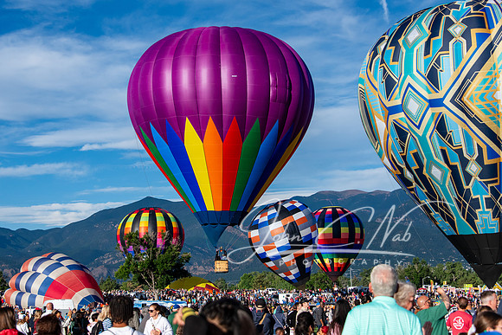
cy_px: 160
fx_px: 957
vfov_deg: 19.9
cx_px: 224
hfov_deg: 29.4
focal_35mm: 69
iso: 400
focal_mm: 62
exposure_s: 1/4000
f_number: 4.8
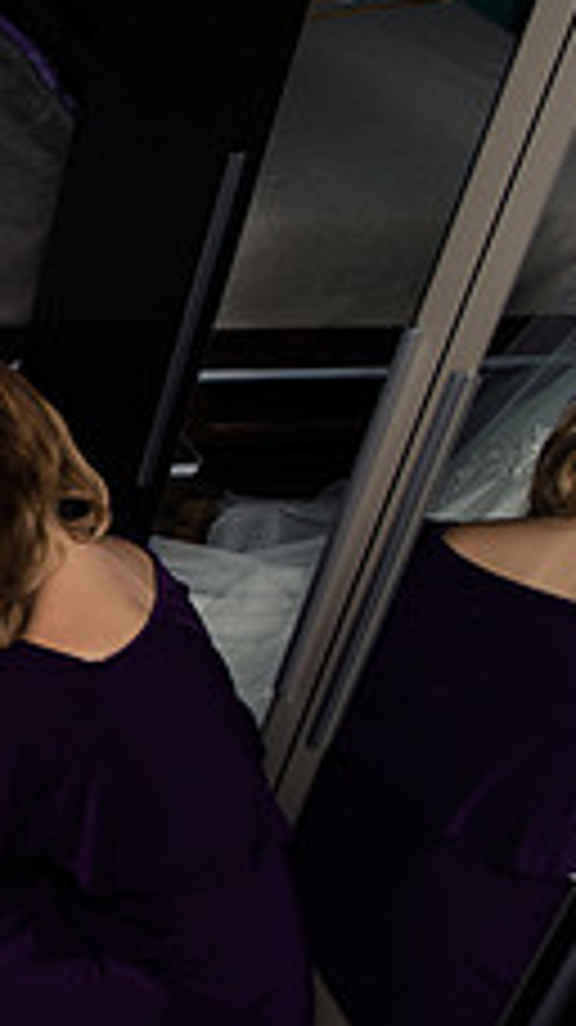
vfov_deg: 32.8
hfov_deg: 15.4
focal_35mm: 64
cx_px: -540
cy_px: 423
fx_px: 1740
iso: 250
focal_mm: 24
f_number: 3.2
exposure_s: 1/125
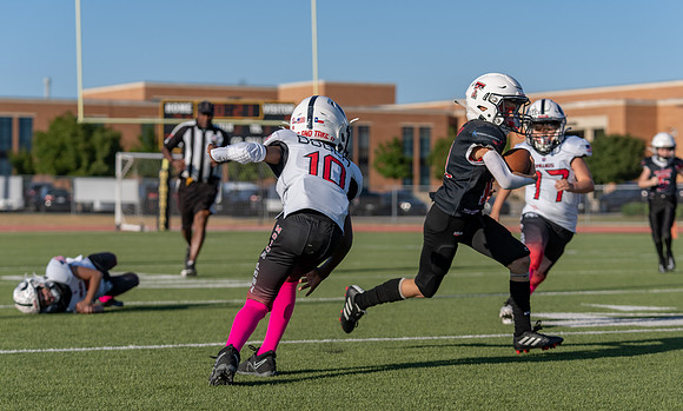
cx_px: 364
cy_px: 238
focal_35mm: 115
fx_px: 2121
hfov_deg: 18.3
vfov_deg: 11.1
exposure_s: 1/1600
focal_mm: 88
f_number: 3.5
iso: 100
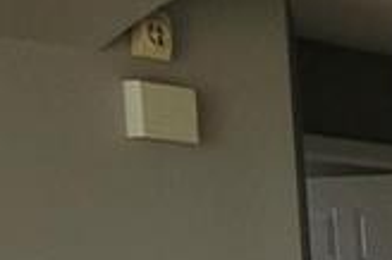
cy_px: 780
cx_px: 954
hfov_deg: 10.4
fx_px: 1838
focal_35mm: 169
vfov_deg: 7.2
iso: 200
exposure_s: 1/120
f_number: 1.8
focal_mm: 5.4
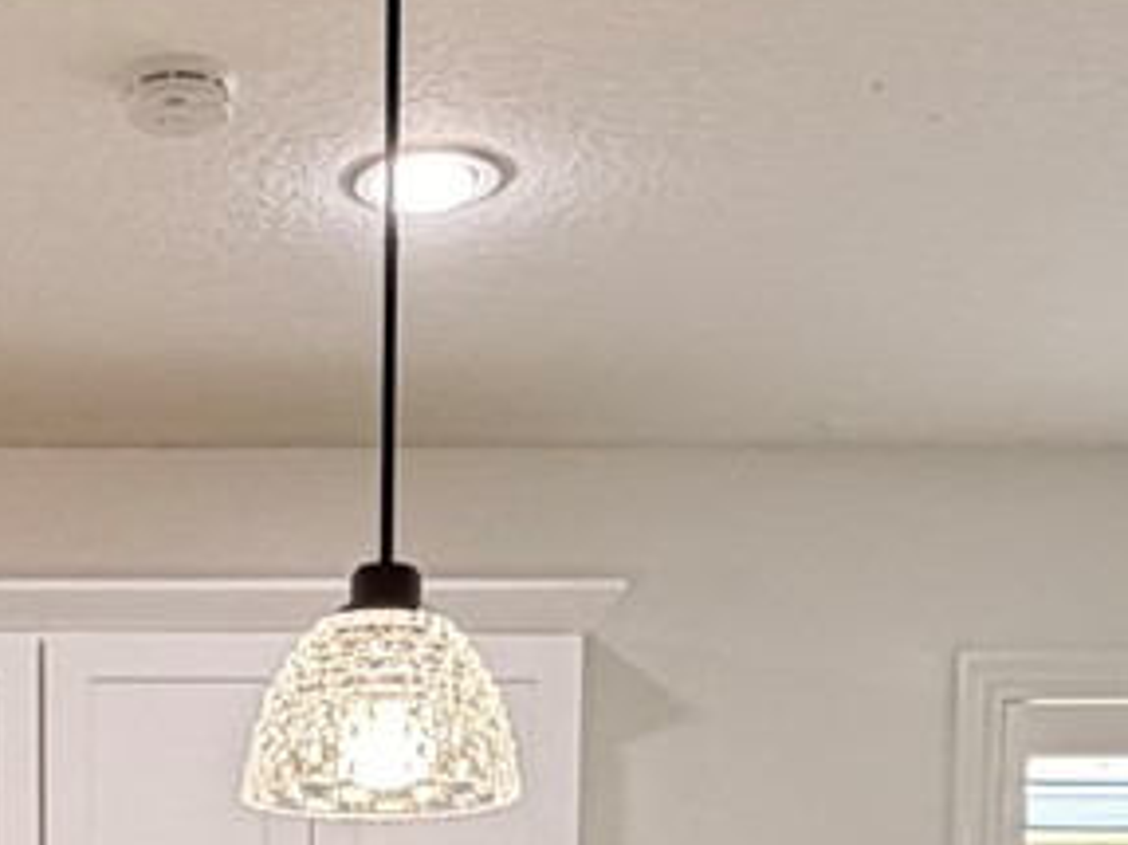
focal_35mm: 78
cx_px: 165
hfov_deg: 24.5
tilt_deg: -6.7
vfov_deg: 15.9
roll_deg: +0.2
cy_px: 1549
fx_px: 2541
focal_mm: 2.22
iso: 160
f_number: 2.2
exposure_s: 1/60
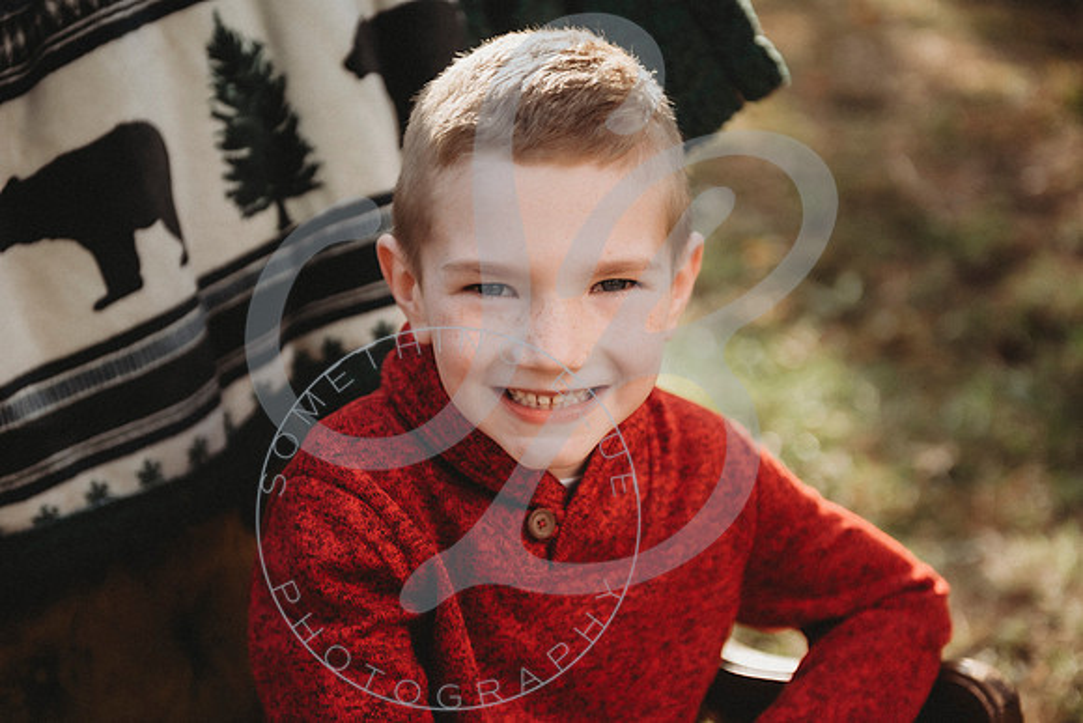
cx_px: 542
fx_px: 2106
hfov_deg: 28.8
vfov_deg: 19.5
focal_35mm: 70
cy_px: 362
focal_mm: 70
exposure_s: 1/400
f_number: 2.8
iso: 100
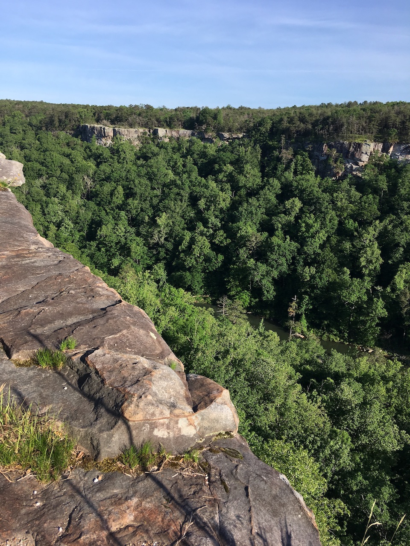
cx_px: 205
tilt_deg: -16.3
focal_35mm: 29
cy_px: 273
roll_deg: -1.6
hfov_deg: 48.2
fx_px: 458
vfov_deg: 61.7
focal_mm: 4.15
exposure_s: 1/1068
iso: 25
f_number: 2.2
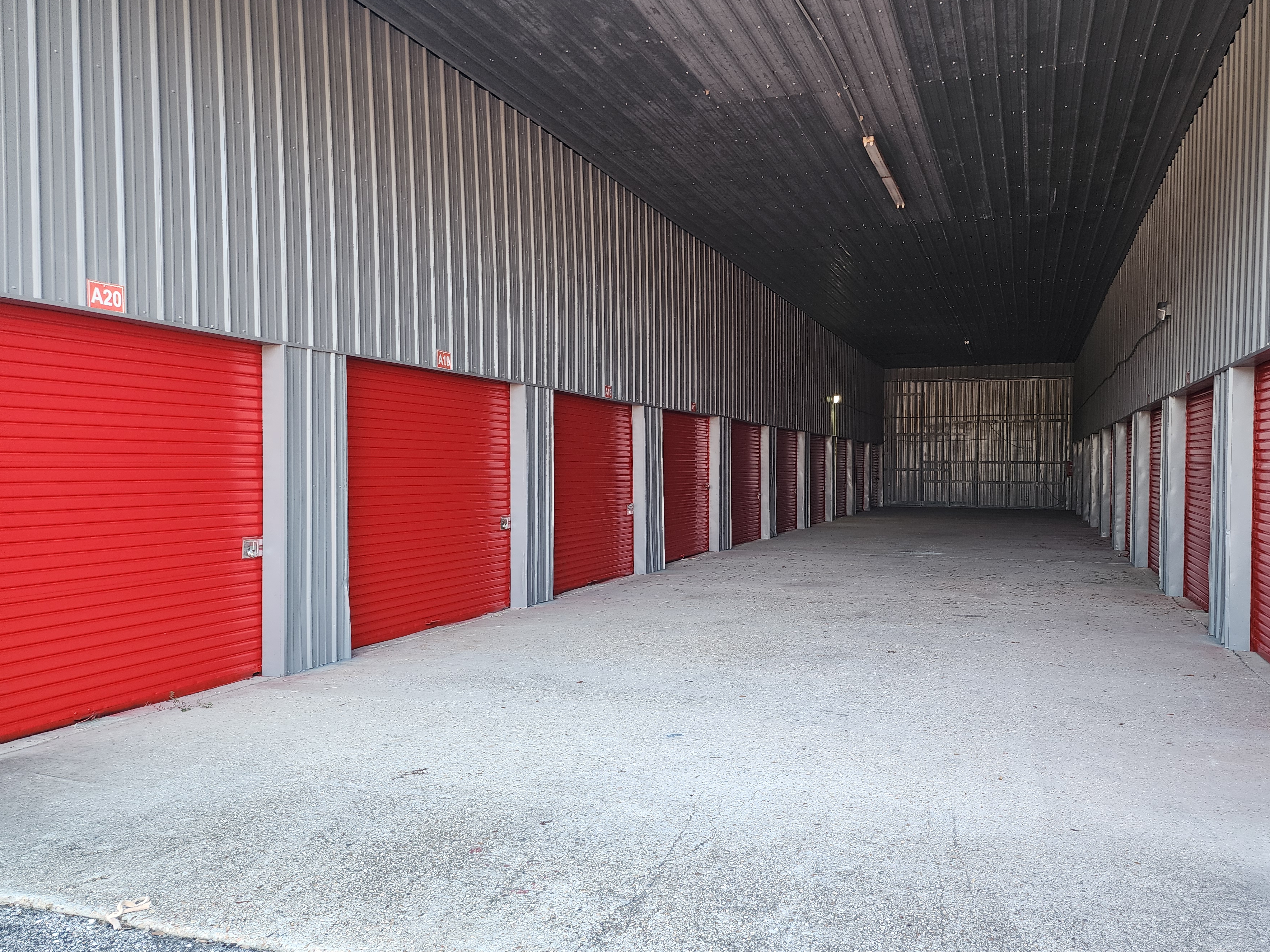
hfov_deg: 67.0
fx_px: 954
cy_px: 499
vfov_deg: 53.0
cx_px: 715
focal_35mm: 26
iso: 125
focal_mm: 6.4
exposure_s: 1/180
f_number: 1.8
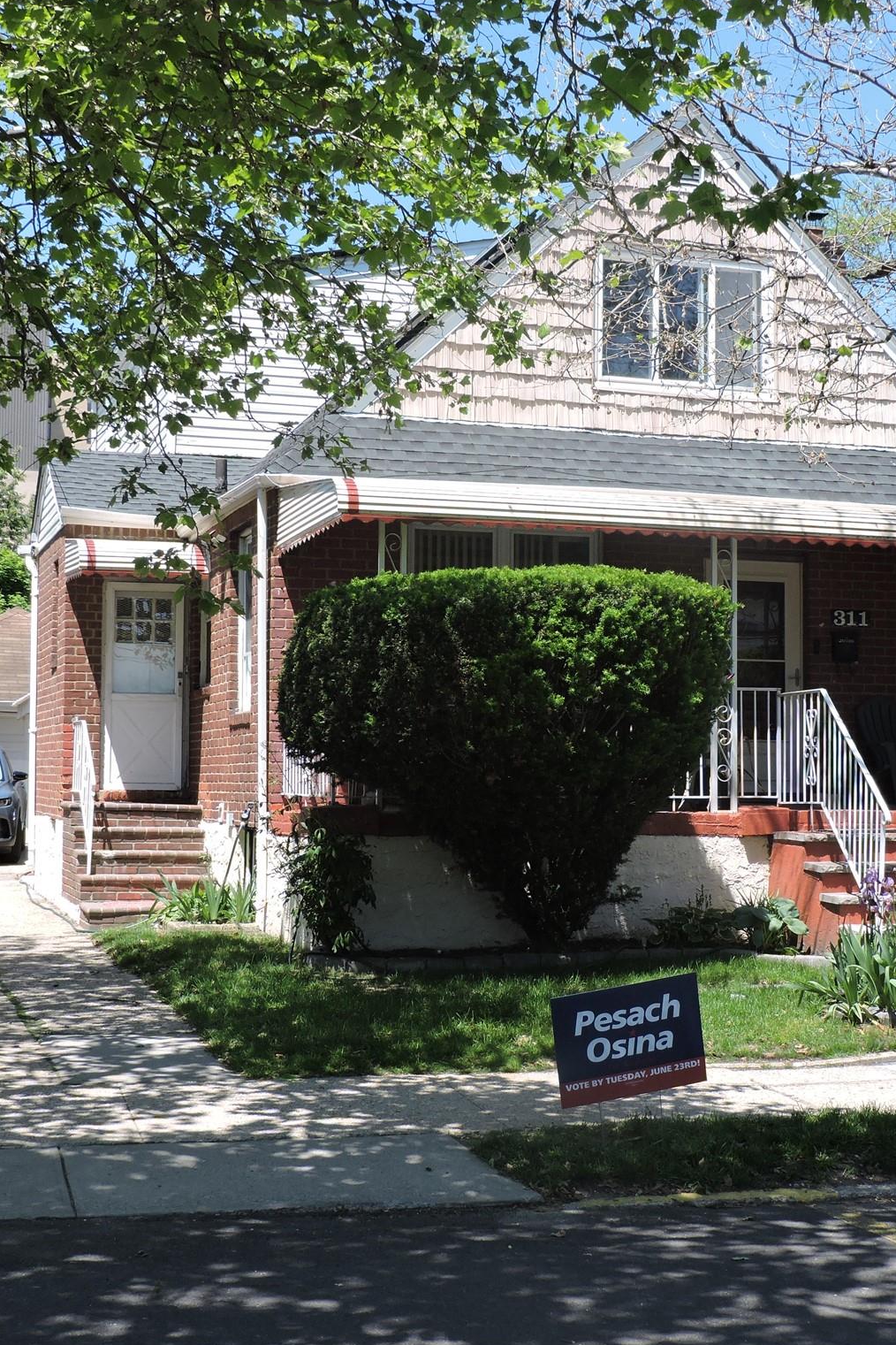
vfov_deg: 35.6
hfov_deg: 24.2
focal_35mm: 56
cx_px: 536
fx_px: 2091
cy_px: 669
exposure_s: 1/500
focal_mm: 7.1
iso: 100
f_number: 3.3
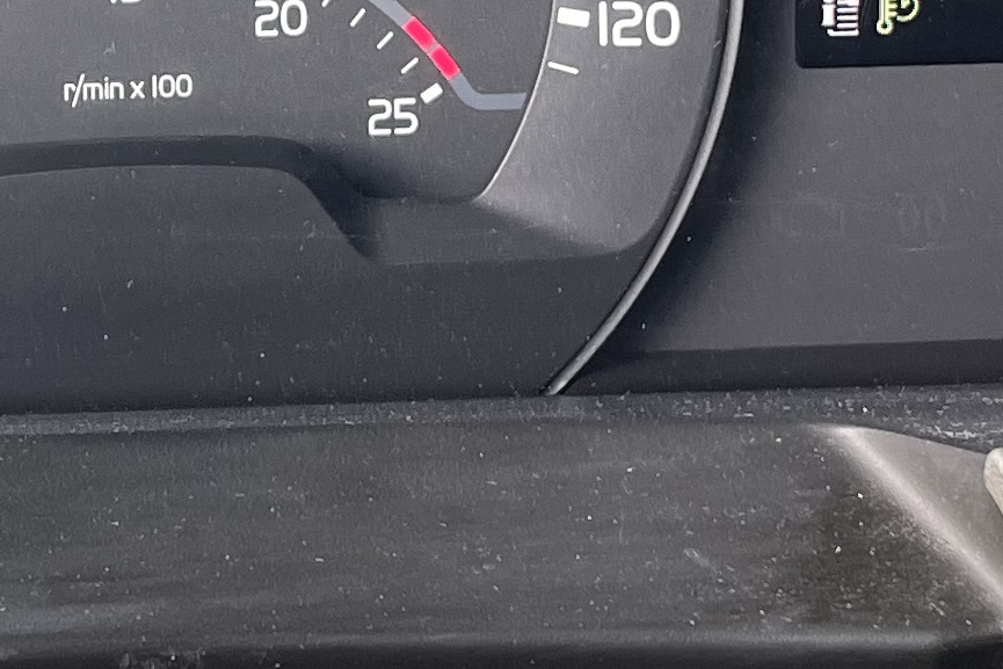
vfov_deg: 10.8
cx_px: 147
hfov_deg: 16.1
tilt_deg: -38.9
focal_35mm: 126
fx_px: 3511
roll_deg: -1.5
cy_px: 6
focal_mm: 5.1
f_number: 1.6
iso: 64
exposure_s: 1/121
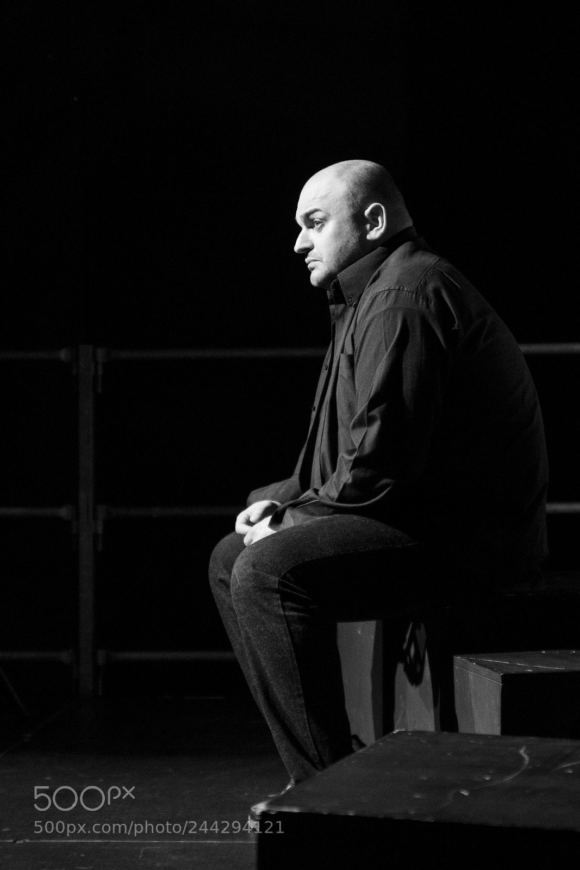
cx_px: 290
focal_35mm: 75
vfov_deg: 27.0
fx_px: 1812
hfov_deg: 18.2
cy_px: 435
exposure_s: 1/60
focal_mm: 50
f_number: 2.8
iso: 1600
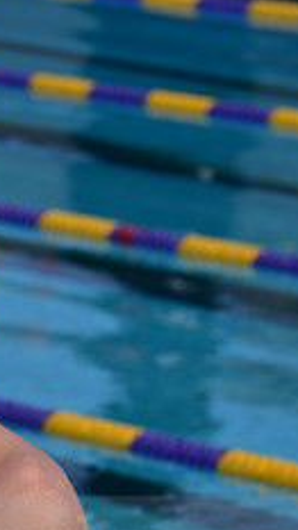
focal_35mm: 404
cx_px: -138
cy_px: 528
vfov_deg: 5.3
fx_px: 5677
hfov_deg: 3.0
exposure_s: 1/250
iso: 80
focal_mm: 155
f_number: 8
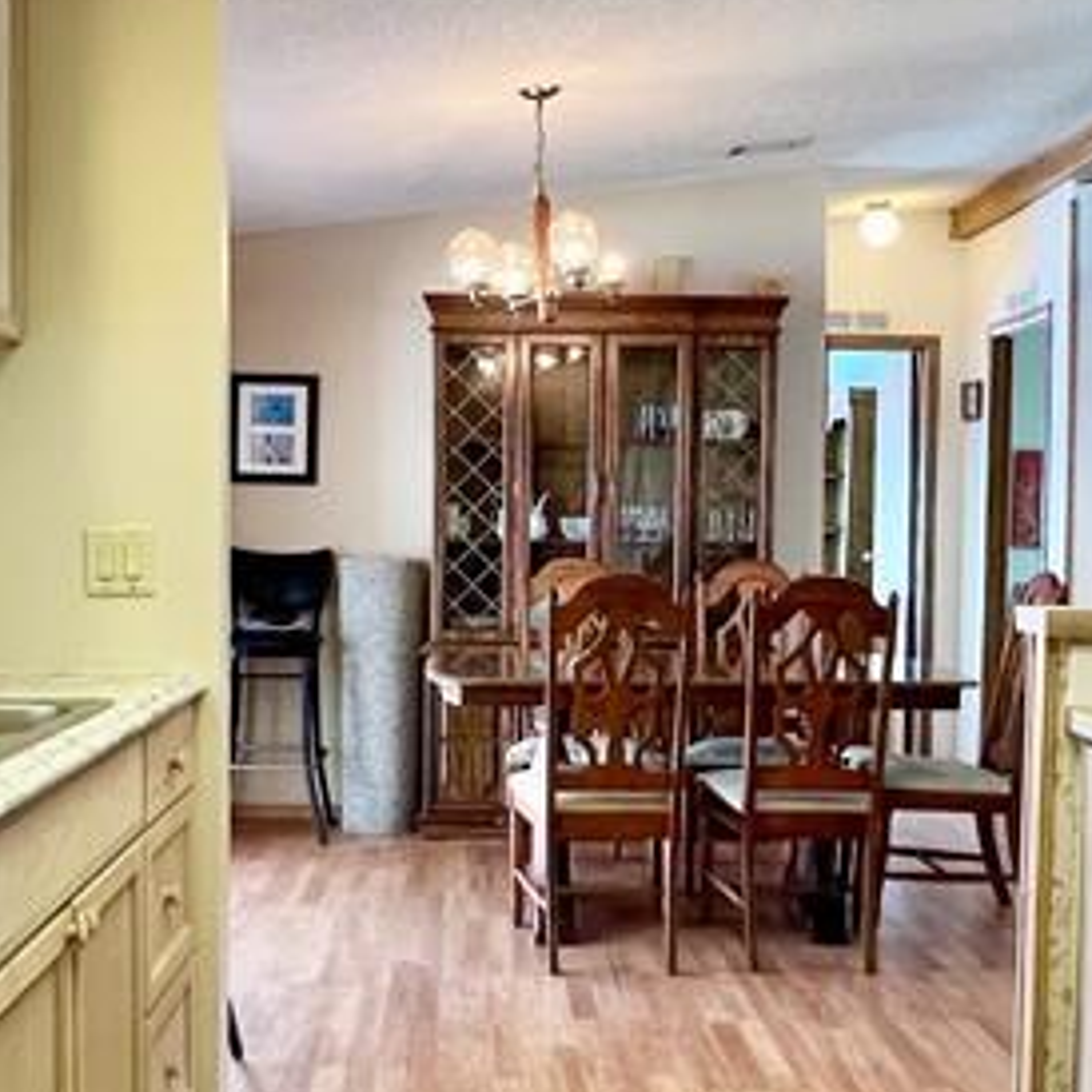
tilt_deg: -2.9
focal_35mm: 43
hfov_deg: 39.1
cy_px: 610
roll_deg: -1.2
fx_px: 1535
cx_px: 502
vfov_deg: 39.1
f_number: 1.8
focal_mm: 1.57
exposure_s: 1/120
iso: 160
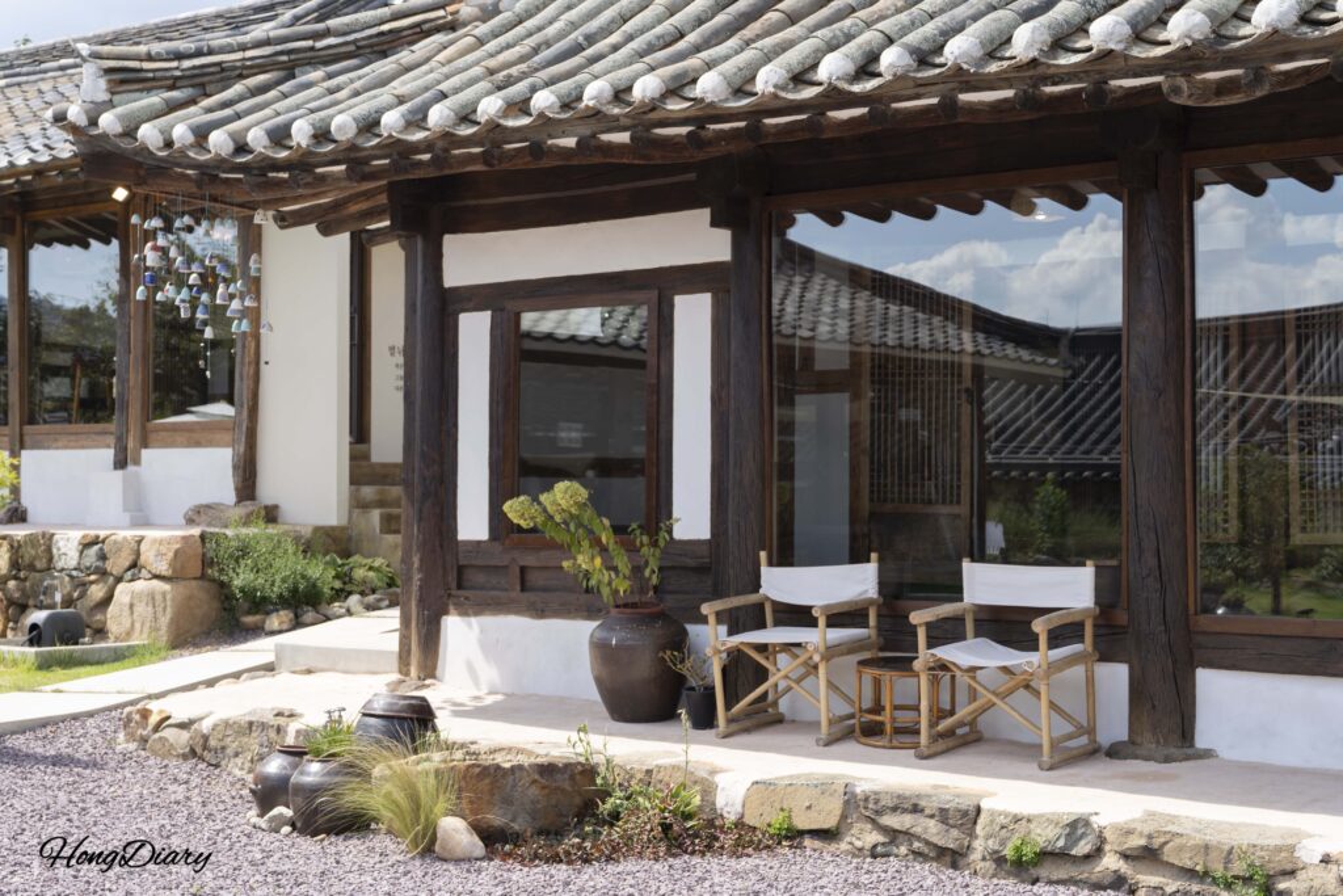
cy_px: 448
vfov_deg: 22.6
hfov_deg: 33.4
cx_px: 672
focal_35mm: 60
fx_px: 2238
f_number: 9
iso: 100
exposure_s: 1/100
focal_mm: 60
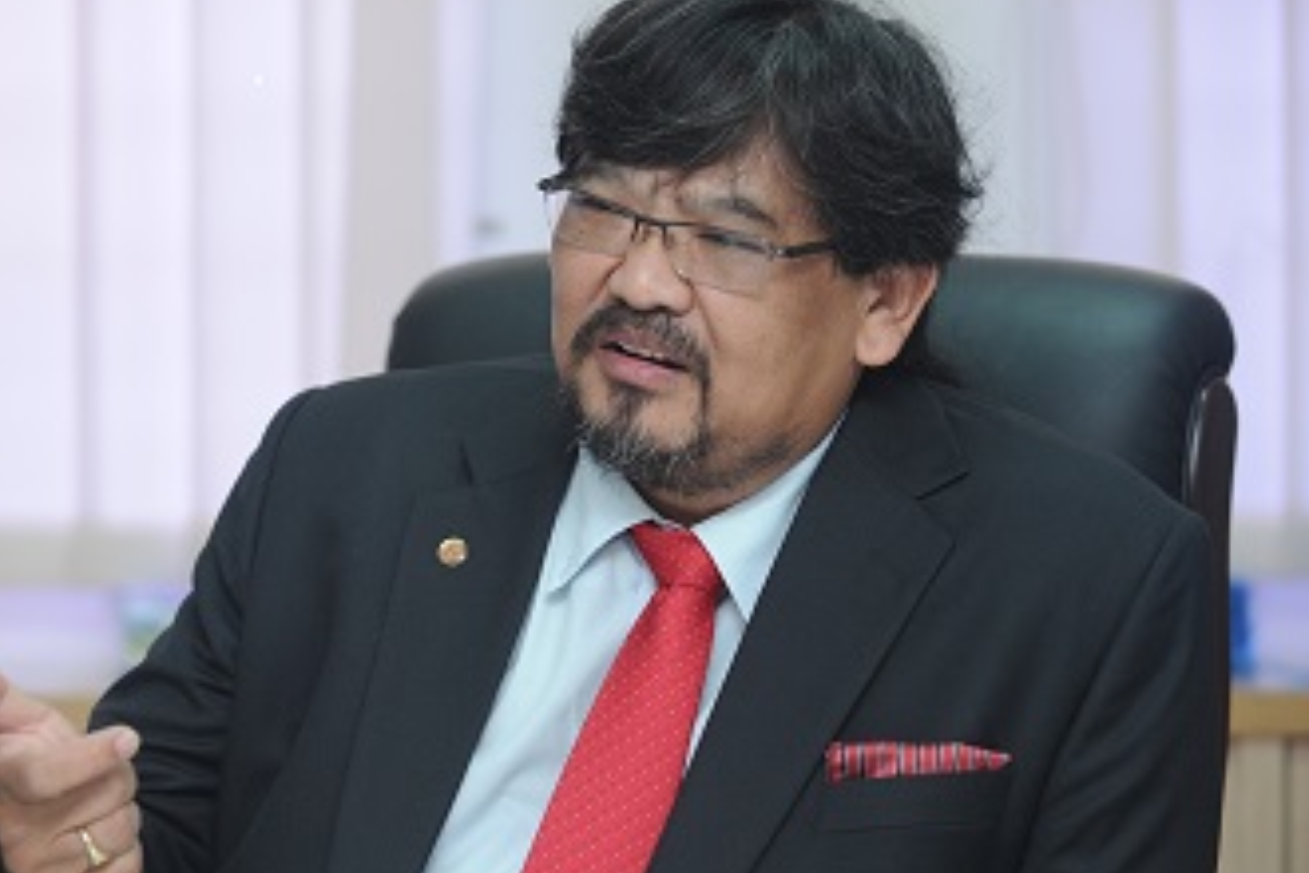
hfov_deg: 15.4
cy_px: 409
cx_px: 532
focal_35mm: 133
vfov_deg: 10.3
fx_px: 4836
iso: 1600
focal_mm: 98
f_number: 3.5
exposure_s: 1/250
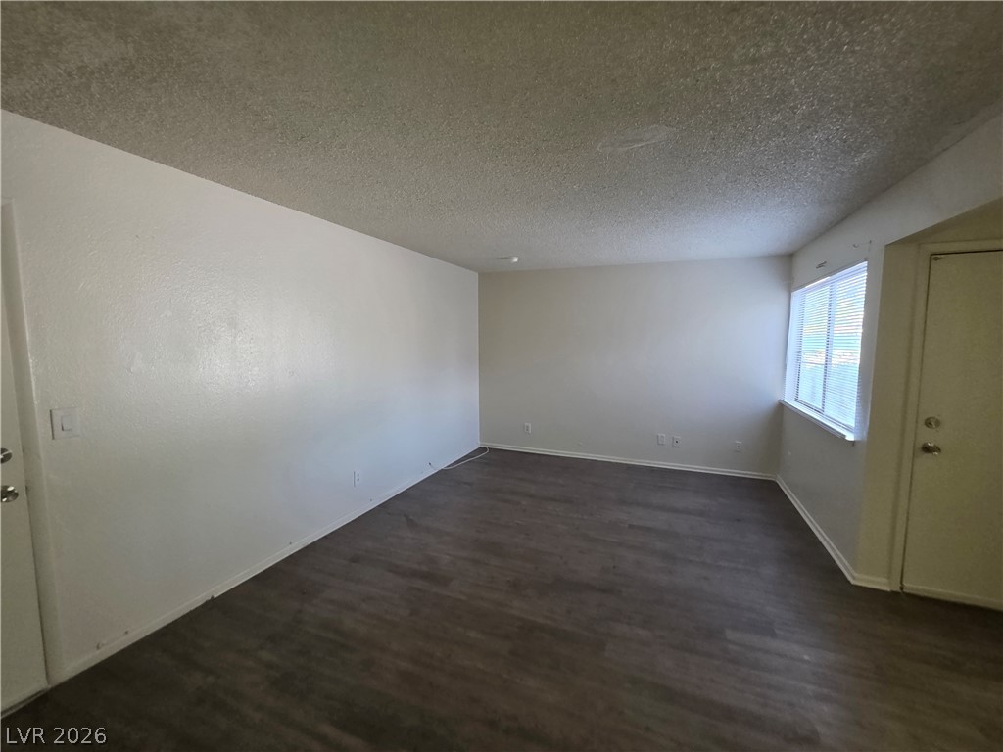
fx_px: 377
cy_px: 376
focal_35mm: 13
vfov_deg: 89.9
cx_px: 502
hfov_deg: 106.2
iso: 200
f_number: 1.9
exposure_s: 1/60
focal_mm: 2.2
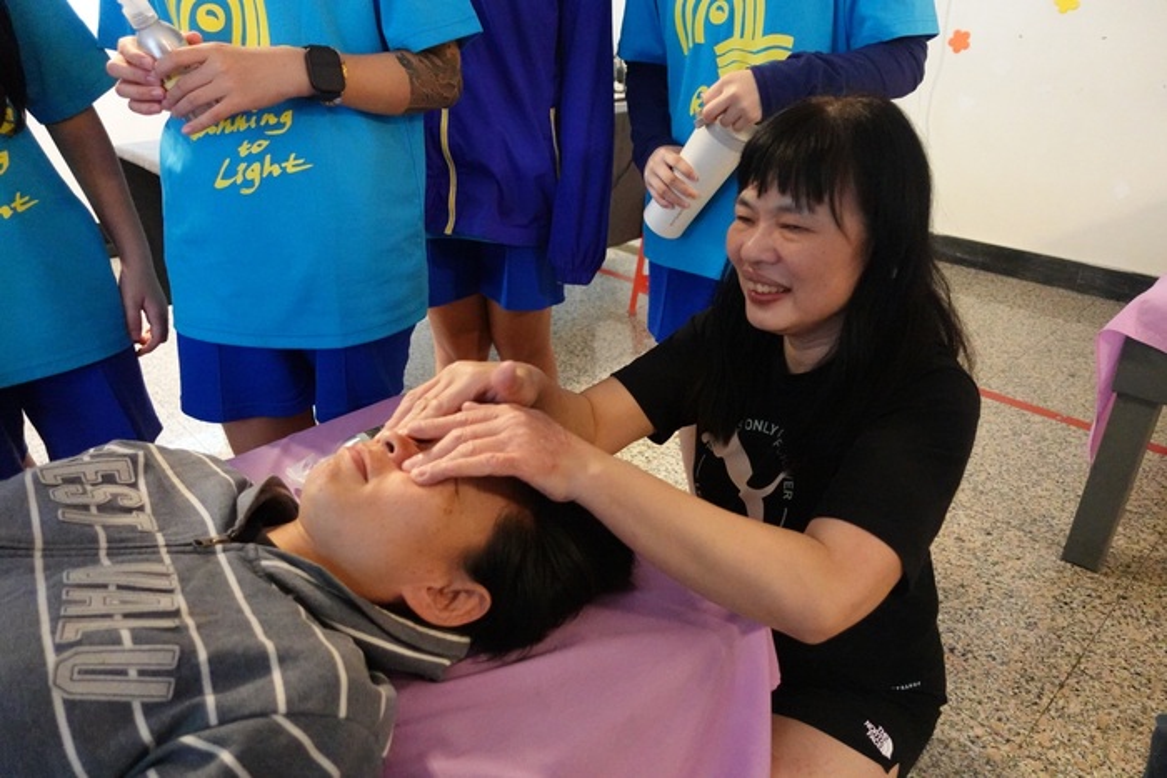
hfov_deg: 73.7
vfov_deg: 53.2
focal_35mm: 24
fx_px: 778
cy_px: 389
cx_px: 584
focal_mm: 9.4
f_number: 1.8
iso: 5000
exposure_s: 1/160
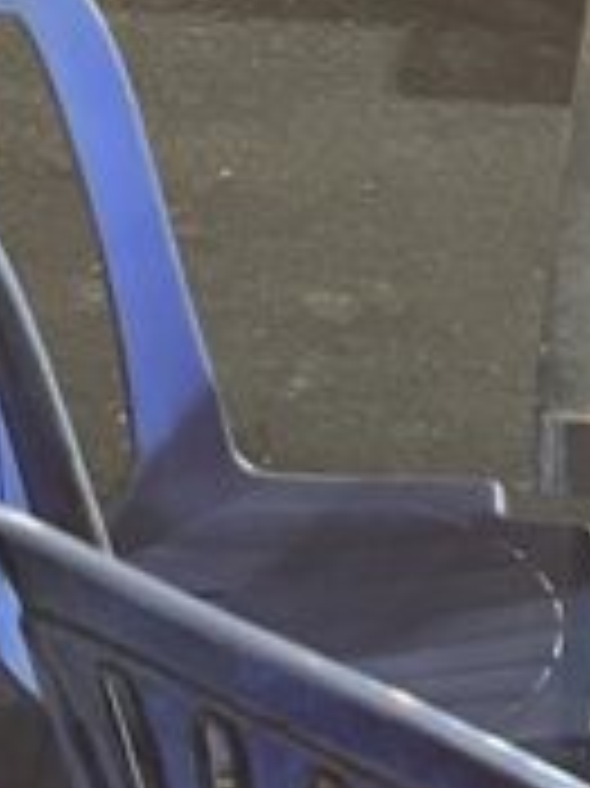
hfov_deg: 9.6
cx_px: 721
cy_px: -1445
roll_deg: -1.9
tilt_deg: +2.6
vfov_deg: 10.2
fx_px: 3458
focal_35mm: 152
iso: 250
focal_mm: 5.1
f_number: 1.6
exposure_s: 1/50
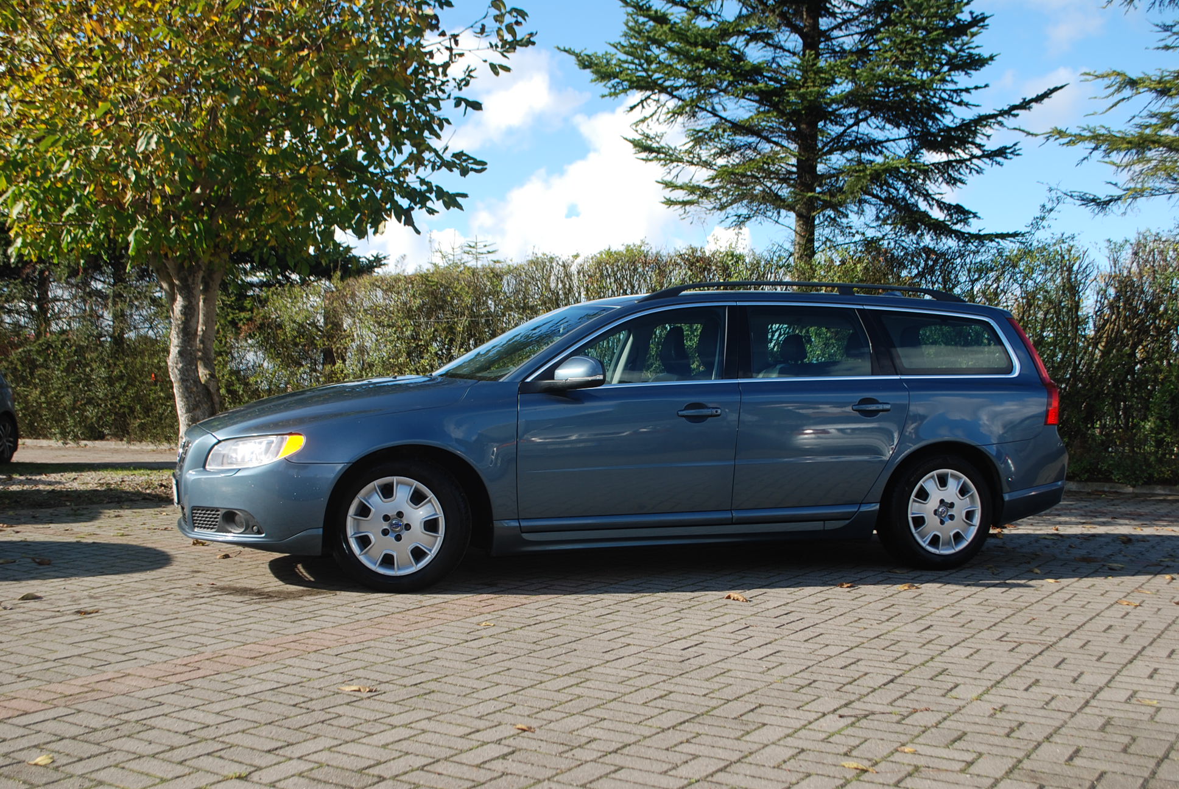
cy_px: 394
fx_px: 1279
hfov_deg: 49.5
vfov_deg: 34.3
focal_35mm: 39
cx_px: 590
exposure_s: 1/200
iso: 100
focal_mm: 26
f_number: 5.6
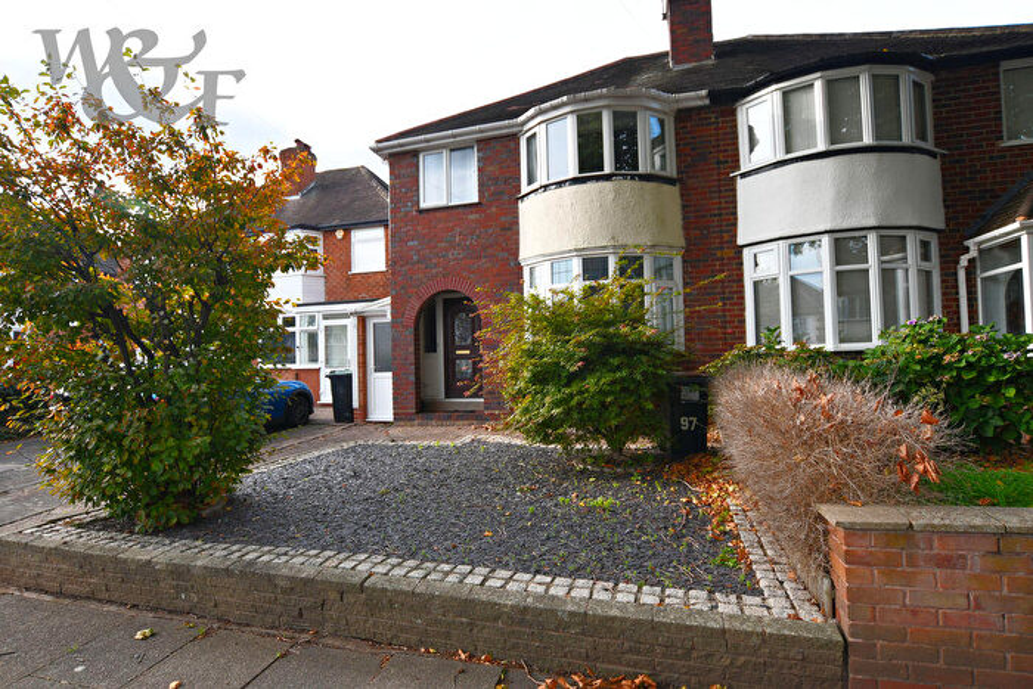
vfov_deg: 67.4
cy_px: 344
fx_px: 517
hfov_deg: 90.0
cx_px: 516
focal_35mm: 18
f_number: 5.6
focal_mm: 12
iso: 100
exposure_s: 1/125
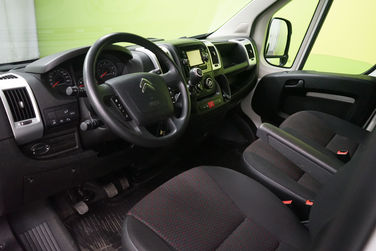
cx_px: 188
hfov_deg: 65.5
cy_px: 126
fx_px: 292
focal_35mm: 28
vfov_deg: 46.4
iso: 6400
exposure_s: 1/80
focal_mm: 28
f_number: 3.5
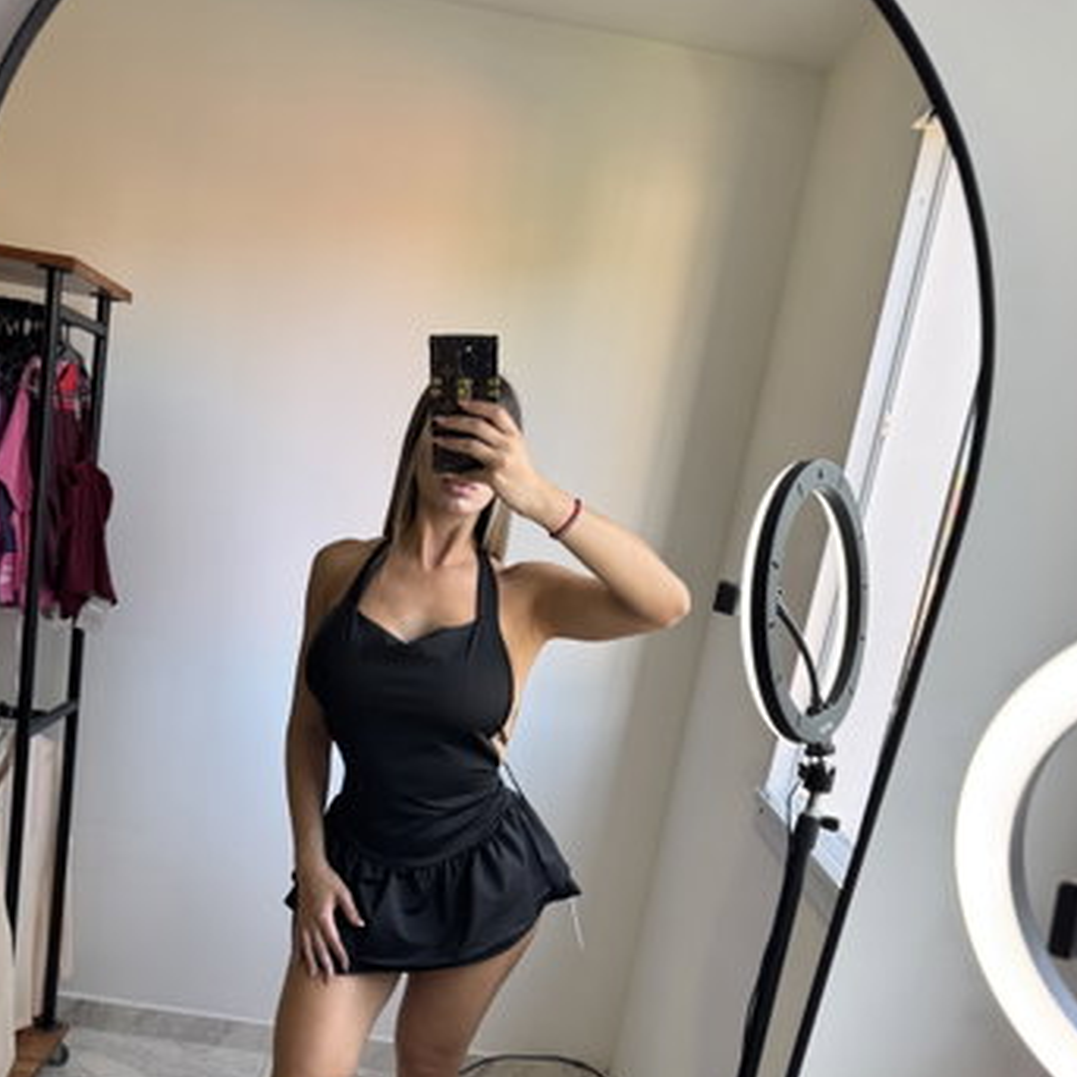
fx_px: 1162
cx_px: 484
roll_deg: -9.5
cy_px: 799
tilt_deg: -23.8
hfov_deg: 49.7
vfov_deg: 48.0
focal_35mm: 33
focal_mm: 6.76
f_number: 1.78
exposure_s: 1/121
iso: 125
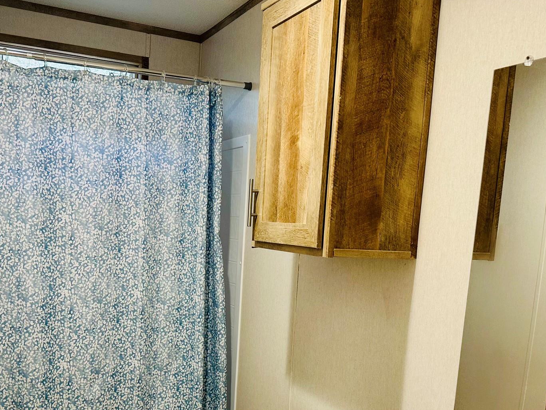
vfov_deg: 38.7
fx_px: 568
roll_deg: -3.6
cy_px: 306
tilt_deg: -8.6
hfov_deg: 51.2
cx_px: 236
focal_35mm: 36
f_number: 1.78
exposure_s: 1/60
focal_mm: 6.86
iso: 125
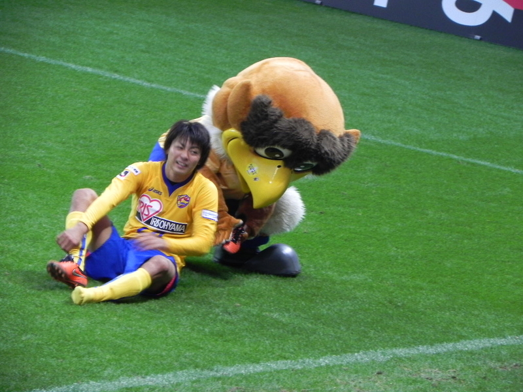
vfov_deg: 5.1
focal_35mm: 291
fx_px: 4397
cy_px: 196
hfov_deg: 6.8
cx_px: 262
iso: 226
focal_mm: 51.8
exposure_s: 1/30
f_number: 4.5
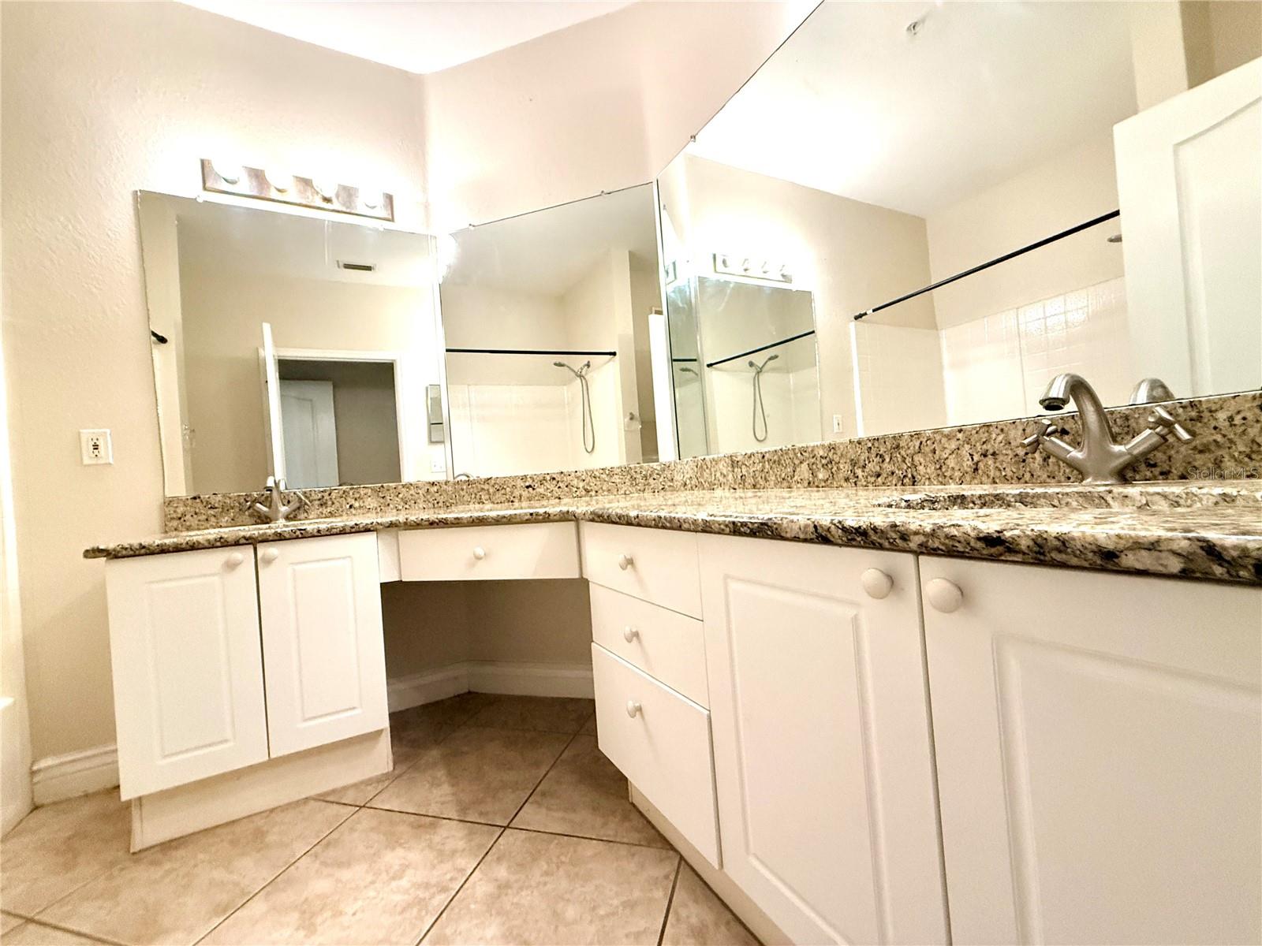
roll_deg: +3.9
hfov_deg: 102.1
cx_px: 631
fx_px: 510
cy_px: 473
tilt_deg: +0.2
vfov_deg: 85.7
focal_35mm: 14
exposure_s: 1/120
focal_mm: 2.22
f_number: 2.2
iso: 500
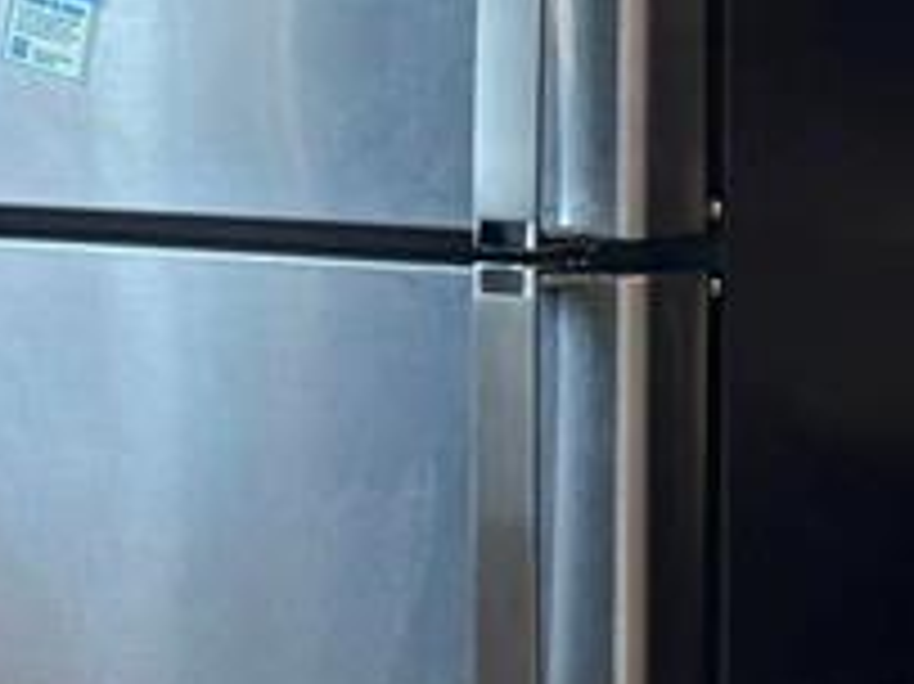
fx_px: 5410
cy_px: -482
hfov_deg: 9.6
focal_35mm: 205
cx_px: 122
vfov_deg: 7.1
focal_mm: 5.96
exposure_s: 1/120
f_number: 1.6
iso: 50
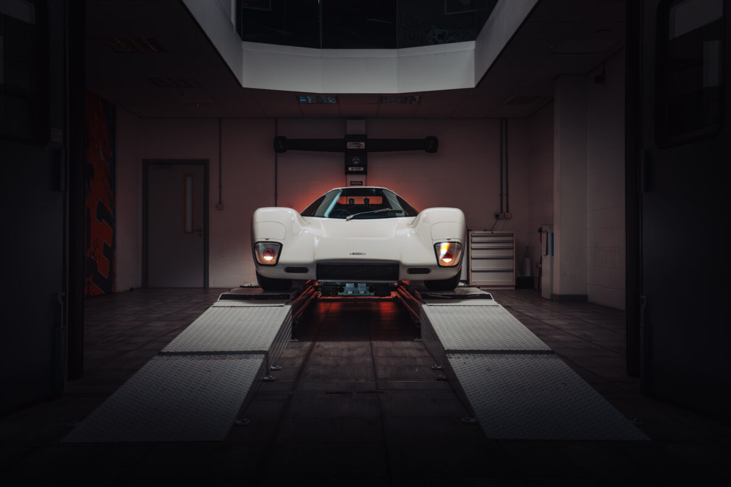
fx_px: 751
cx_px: 366
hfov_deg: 51.9
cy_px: 244
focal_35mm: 37
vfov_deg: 35.9
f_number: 7.1
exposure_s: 1/15
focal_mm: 37
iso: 400
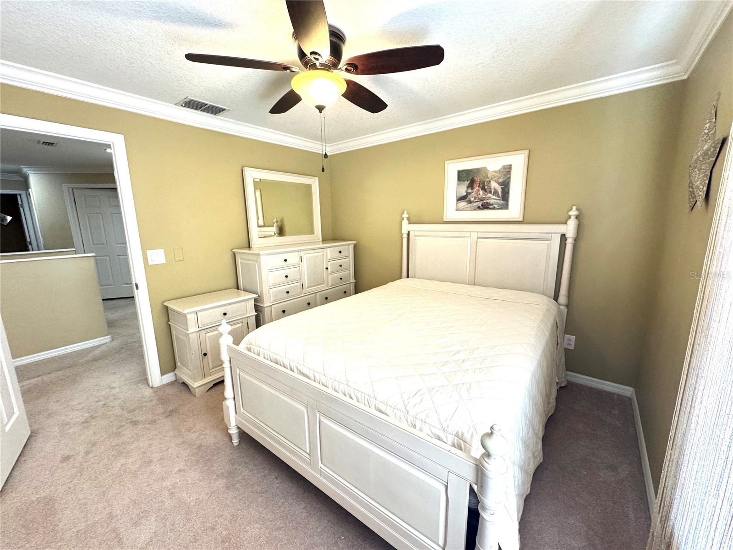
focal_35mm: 14
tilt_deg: -10.2
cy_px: 275
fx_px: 296
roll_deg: +1.6
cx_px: 366
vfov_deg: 85.7
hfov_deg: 102.1
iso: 200
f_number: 2.2
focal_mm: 2.22
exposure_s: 1/120
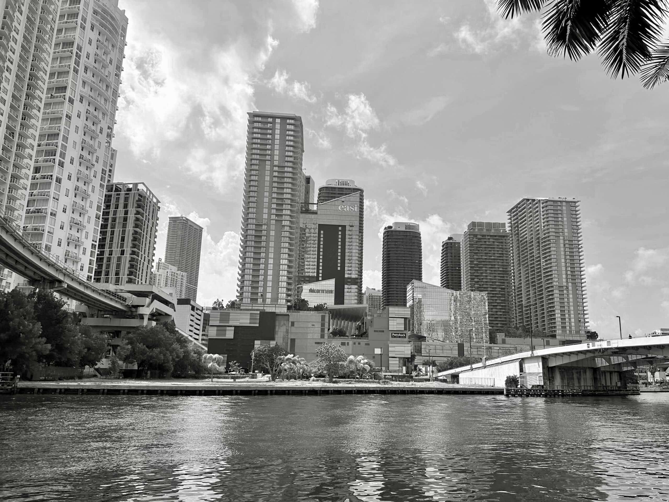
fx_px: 464
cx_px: 334
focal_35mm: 24
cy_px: 251
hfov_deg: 71.6
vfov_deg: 56.8
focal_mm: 6.86
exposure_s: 1/7576
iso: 80
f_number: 1.78
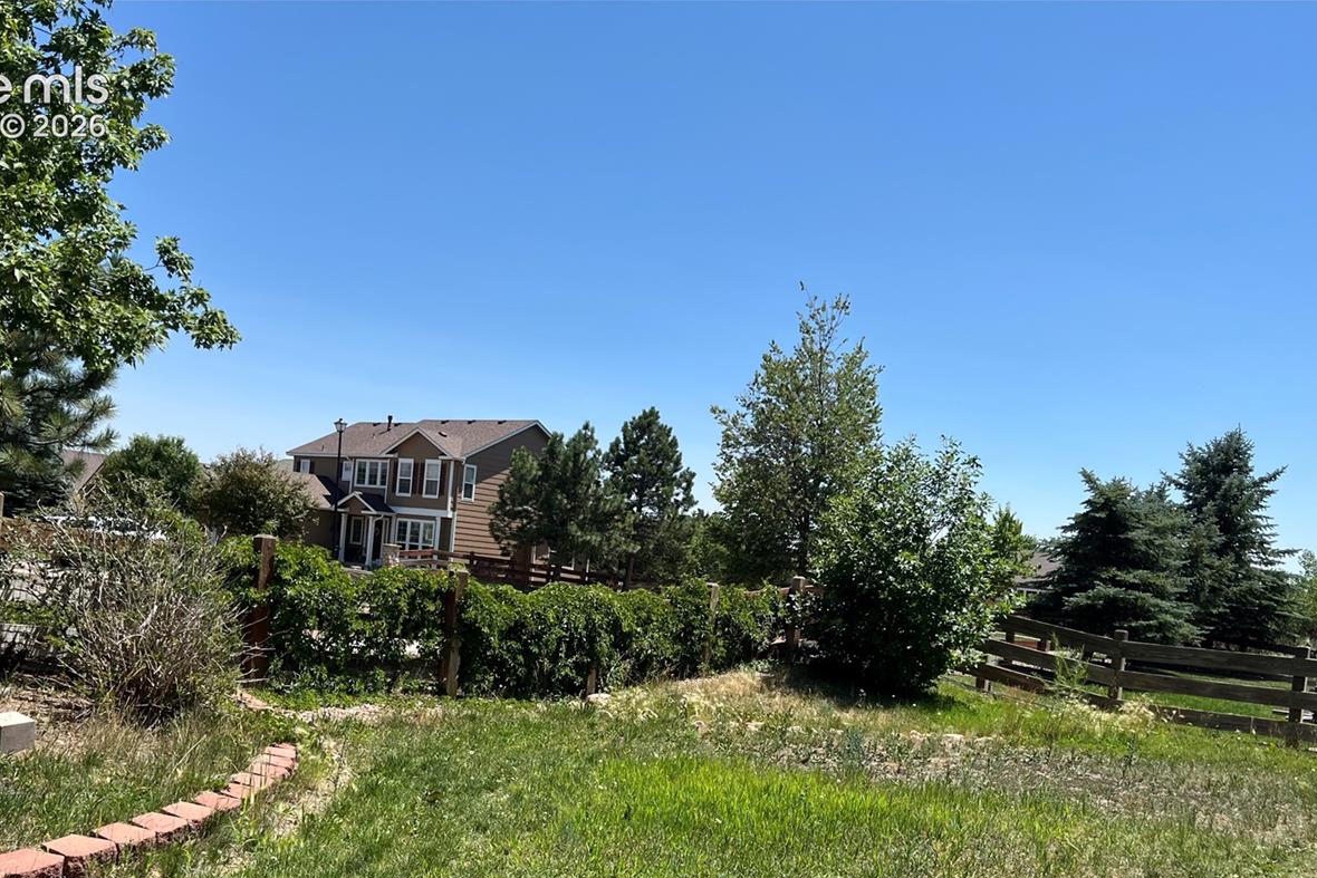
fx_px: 1207
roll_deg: -5.7
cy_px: 601
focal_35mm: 33
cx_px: 606
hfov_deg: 57.1
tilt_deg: -2.6
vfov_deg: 39.4
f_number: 1.6
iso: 50
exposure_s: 1/3049
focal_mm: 5.1
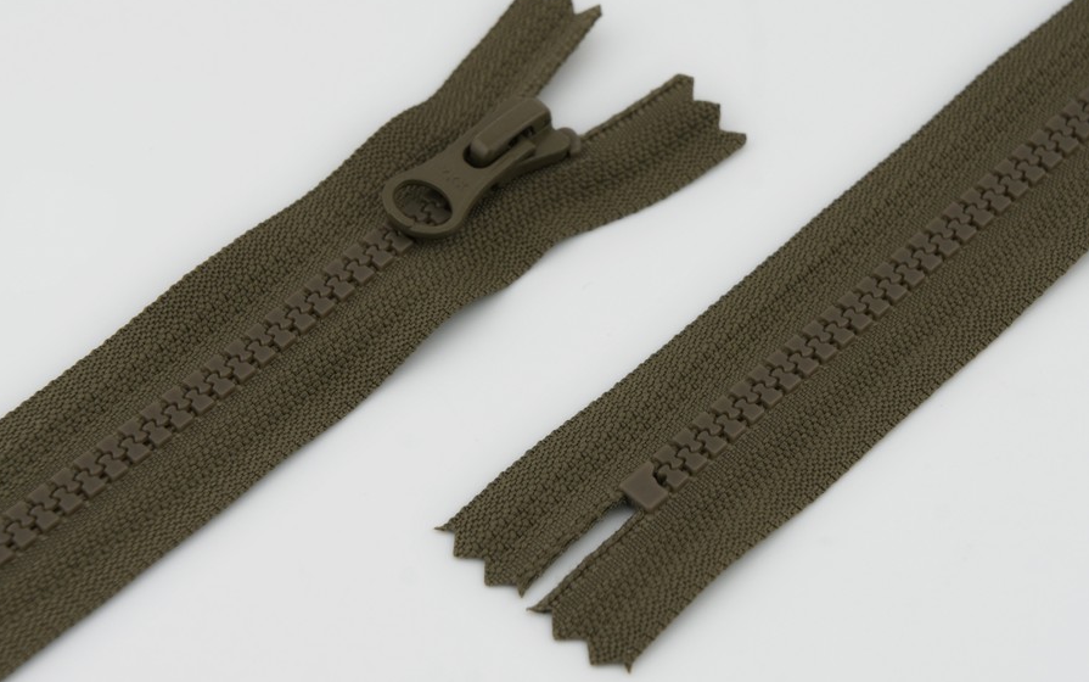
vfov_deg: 15.5
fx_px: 2509
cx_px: 544
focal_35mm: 85
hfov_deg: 24.5
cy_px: 330
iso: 200
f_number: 9
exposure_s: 1/250
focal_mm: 55
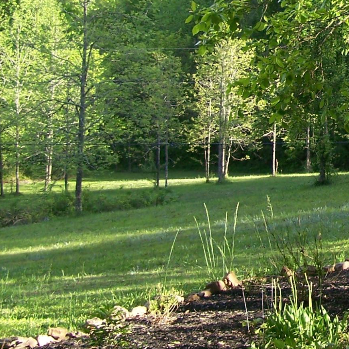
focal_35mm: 116
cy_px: 31
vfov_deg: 14.9
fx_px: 1323
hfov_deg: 14.6
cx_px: 398
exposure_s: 1/125
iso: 64
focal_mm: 6.3
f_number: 2.8
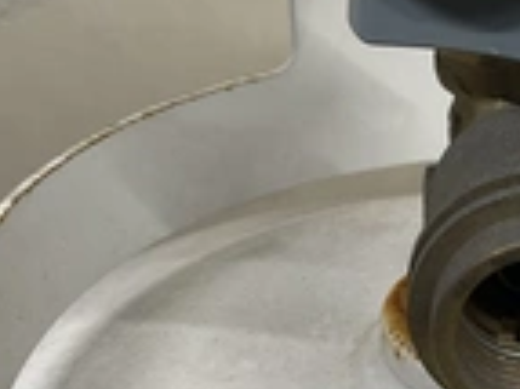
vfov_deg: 18.2
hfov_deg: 23.3
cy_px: 142
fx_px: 1216
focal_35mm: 81
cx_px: 505
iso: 25
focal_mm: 3
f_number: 1.8
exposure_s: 1/120
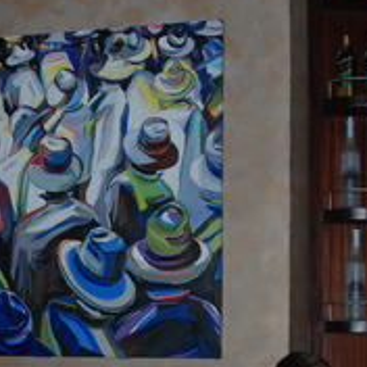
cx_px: 119
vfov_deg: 19.8
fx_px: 1032
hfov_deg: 20.1
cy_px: 329
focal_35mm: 86
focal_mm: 18
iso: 200
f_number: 3.5
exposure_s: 1/60
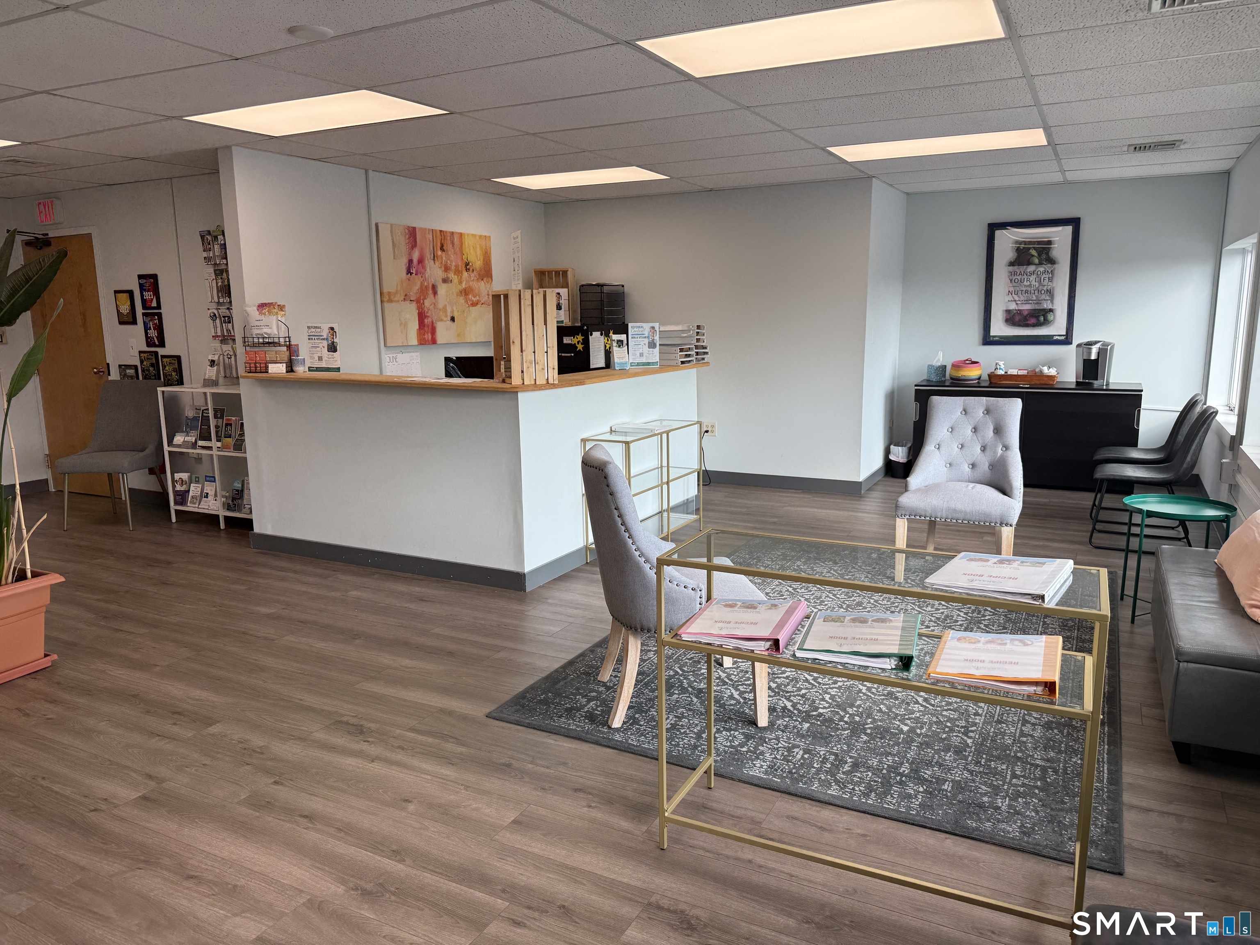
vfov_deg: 56.8
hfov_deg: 71.6
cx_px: 630
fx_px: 874
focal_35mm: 24
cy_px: 472
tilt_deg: -9.3
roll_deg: +0.4
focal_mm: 6.76
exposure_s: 1/412
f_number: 1.78
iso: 80
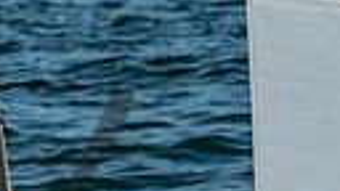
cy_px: 468
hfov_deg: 4.6
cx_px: 513
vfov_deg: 2.6
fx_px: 4228
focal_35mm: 469
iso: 100
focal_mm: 99
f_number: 8
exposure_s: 1/250
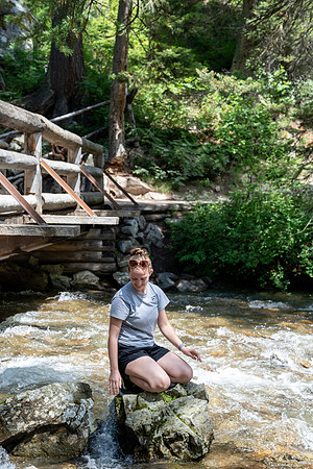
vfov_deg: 28.8
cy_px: 234
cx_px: 156
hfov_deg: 19.5
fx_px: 913
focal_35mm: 70
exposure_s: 1/400
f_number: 7.1
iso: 500
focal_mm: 70
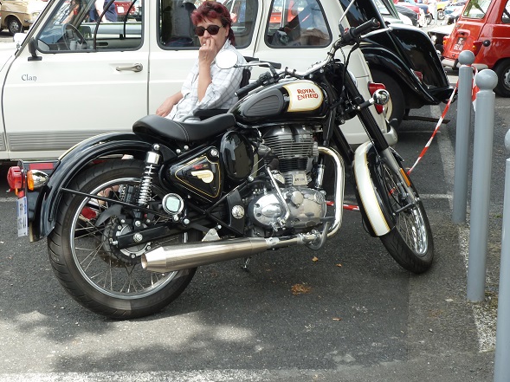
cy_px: 174
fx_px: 780
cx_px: 239
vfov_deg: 27.5
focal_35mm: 53
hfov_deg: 36.2
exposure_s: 1/160
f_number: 4
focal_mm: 7.9
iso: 80
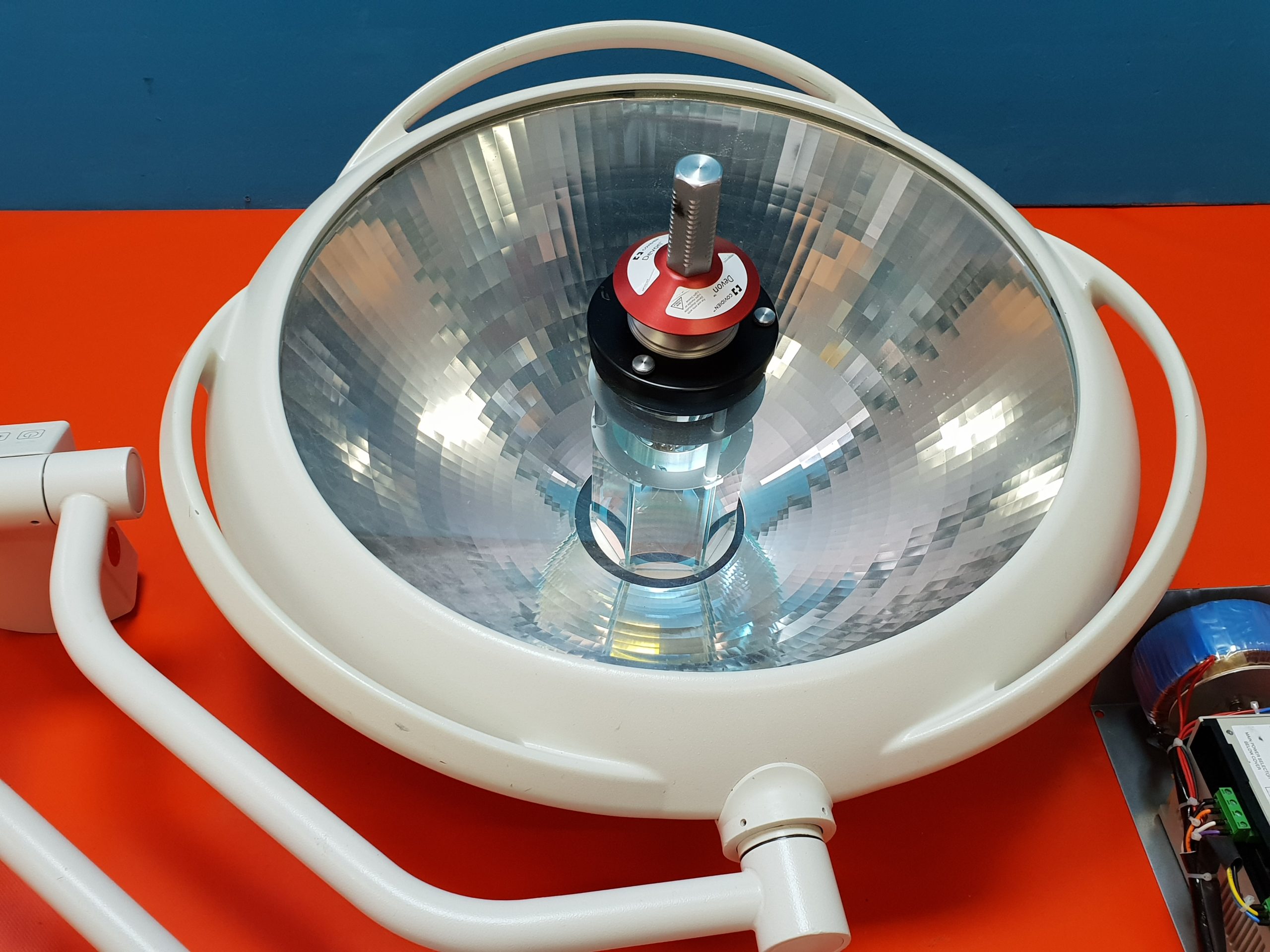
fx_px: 954
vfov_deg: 53.1
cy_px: 476
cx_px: 635
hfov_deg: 67.3
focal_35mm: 26
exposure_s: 1/50
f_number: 2.4
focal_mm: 4.3
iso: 160
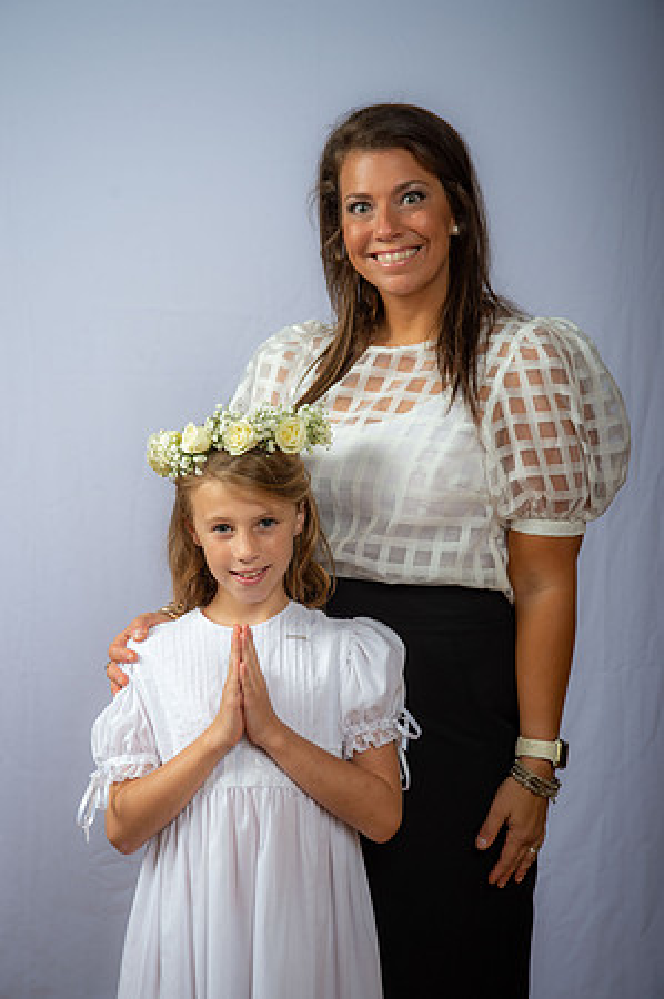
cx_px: 332
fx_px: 1802
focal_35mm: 65
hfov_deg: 20.9
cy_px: 500
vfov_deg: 31.0
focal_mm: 65
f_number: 6.3
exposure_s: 1/200
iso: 250
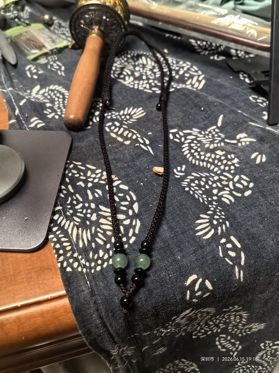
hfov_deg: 51.4
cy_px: 186
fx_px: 290
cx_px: 140
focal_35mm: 27
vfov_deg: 65.3
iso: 1000
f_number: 2
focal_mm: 5.75
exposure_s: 1/100
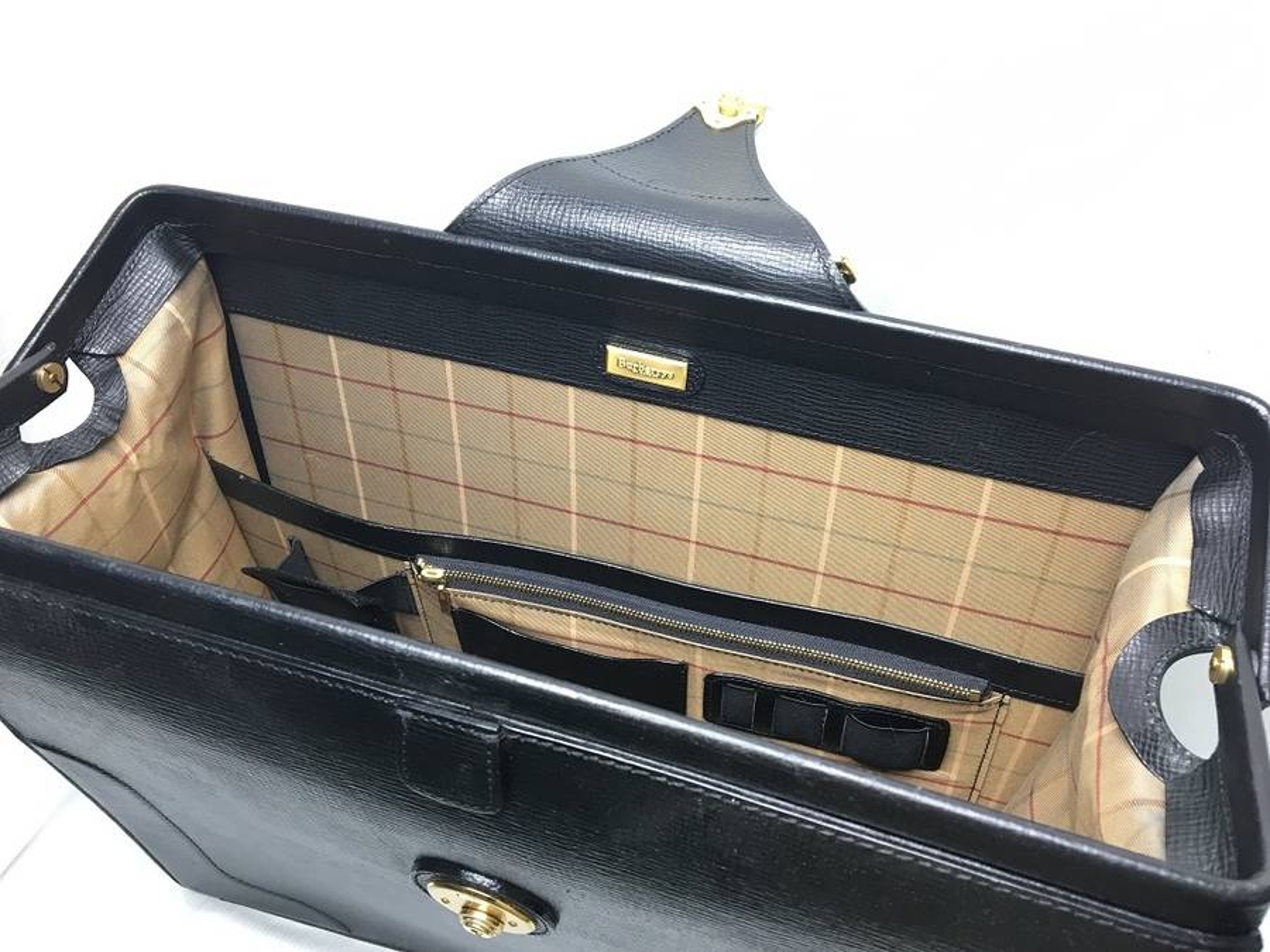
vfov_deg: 48.2
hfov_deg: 61.7
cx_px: 635
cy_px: 476
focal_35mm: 29
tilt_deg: -46.5
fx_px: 1064
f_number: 2.2
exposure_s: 1/30
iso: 32
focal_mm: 4.15
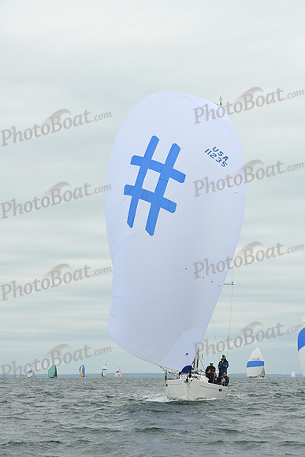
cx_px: 152
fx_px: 1333
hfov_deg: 13.0
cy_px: 228
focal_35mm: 105
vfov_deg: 19.5
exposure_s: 1/800
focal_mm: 105
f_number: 9
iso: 400
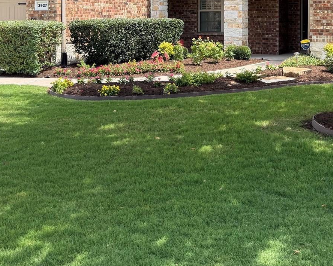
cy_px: 16
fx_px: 532
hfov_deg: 34.2
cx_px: 238
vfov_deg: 26.9
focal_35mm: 54
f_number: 1.78
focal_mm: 6.76
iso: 100
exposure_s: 1/1727
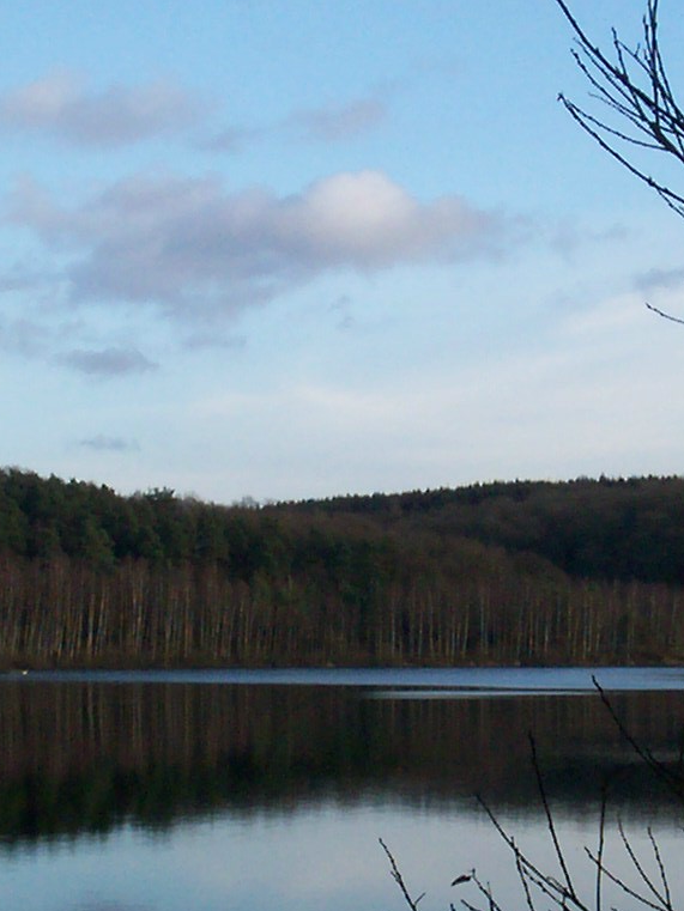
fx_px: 2871
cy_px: 573
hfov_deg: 13.6
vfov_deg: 18.0
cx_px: 460
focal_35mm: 109
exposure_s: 1/337
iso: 100
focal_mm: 5.9
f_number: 4.5
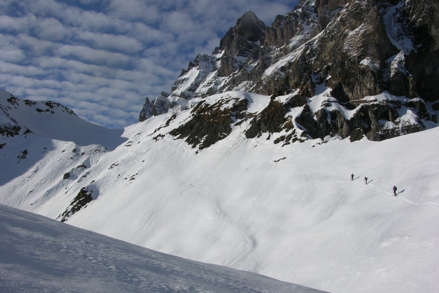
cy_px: 162
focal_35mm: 37
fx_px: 451
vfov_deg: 35.9
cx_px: 217
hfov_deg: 51.9
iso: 50
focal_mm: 8.9
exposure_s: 1/432
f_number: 8
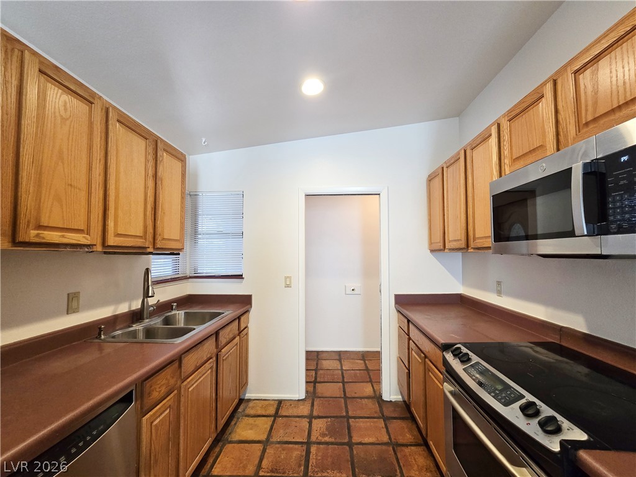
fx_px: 239
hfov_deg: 106.2
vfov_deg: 89.9
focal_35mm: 13
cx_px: 318
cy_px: 238
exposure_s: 1/60
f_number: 2.2
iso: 250
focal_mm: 2.2
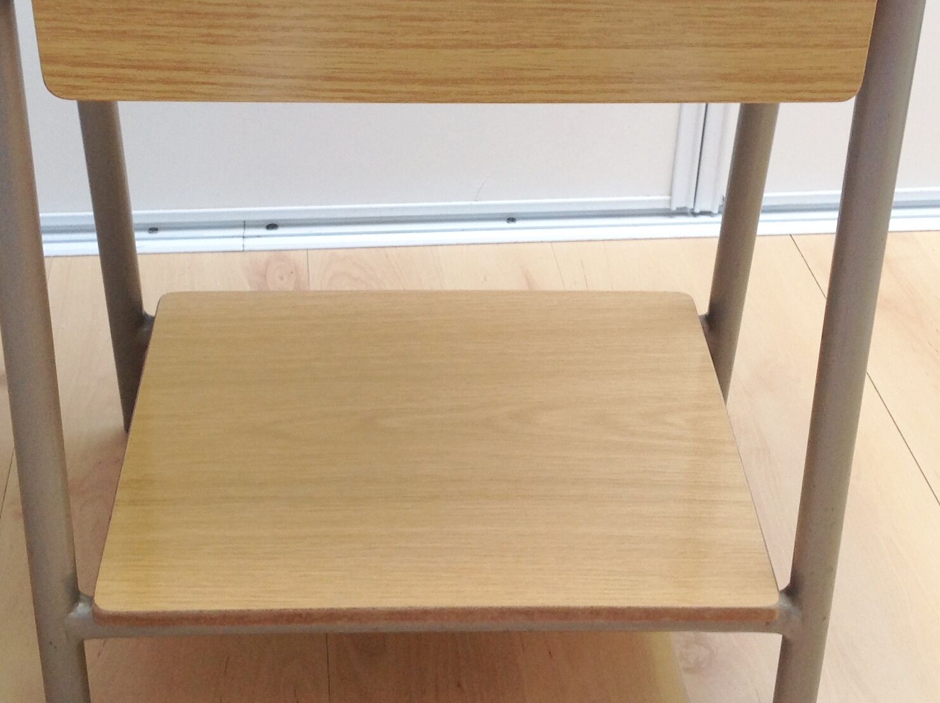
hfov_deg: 31.7
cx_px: 456
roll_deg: -1.3
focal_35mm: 61
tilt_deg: -32.5
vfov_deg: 23.7
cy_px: 182
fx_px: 1654
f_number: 2.4
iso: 50
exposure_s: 1/20
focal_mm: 4.28
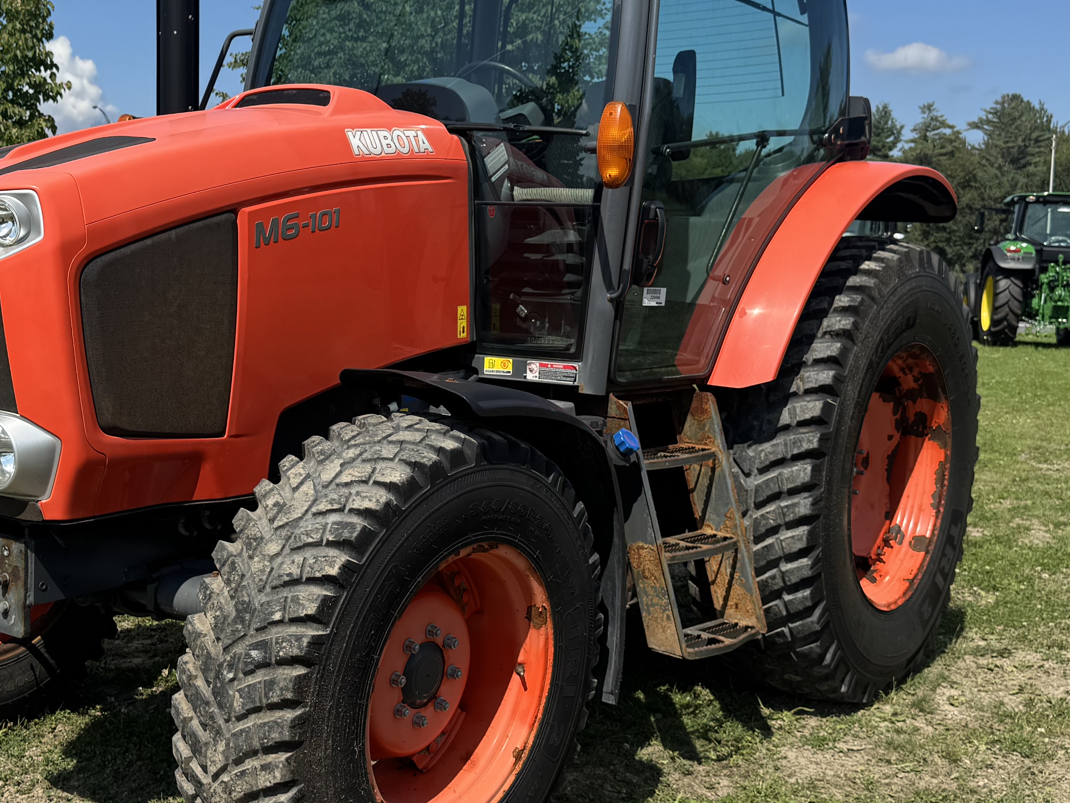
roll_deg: -1.7
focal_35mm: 47
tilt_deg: -4.3
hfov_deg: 39.9
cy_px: 382
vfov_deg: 30.9
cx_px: 351
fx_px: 1453
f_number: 1.78
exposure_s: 1/3802
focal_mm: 6.76
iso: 80
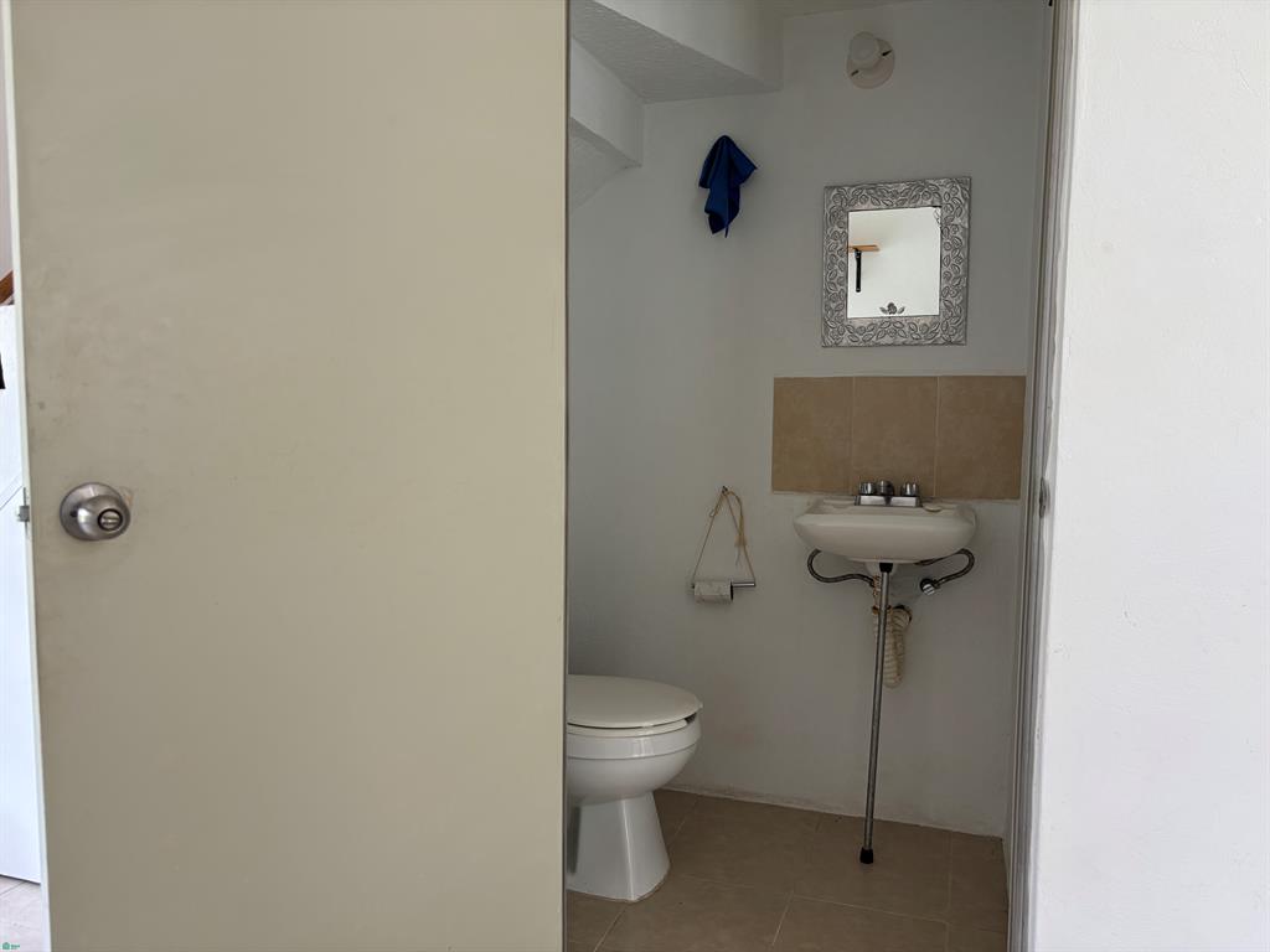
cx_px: 635
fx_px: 954
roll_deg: -0.3
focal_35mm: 26
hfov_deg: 67.3
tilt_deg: -5.0
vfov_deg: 53.1
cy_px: 476
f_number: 1.6
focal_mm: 5.96
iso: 100
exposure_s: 1/121
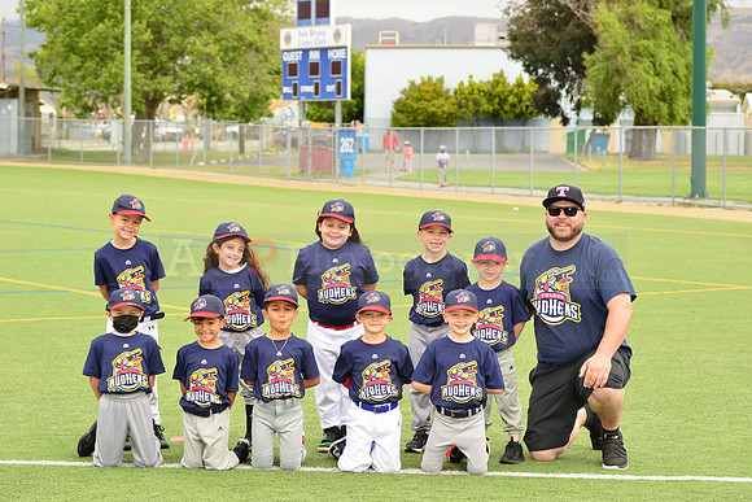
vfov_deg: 13.7
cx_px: 376
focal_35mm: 100
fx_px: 2089
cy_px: 251
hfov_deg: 20.4
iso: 250
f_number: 8
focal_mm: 100
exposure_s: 1/200
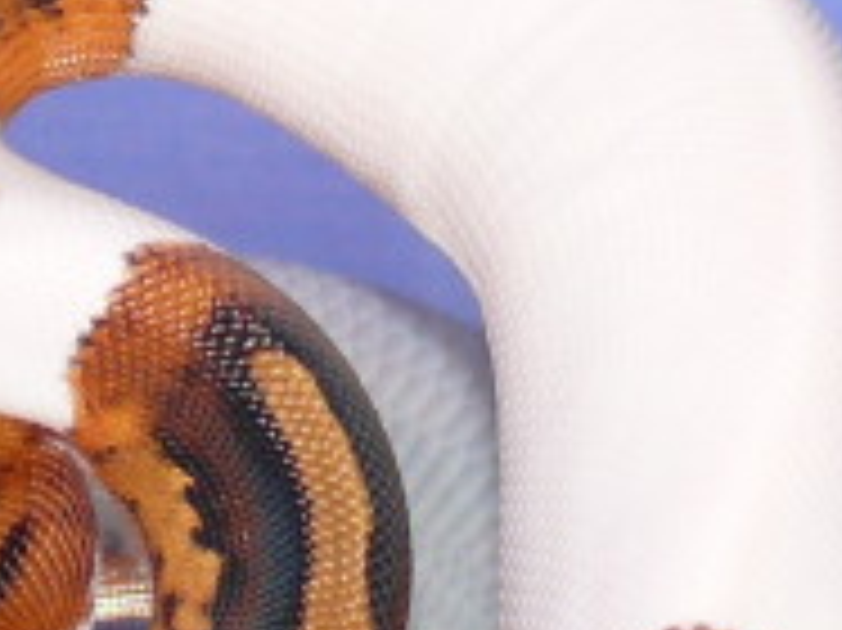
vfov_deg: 8.9
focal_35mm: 165
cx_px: 491
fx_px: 4011
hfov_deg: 12.0
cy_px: 614
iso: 100
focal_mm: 9.3
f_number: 3.2
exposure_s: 1/30
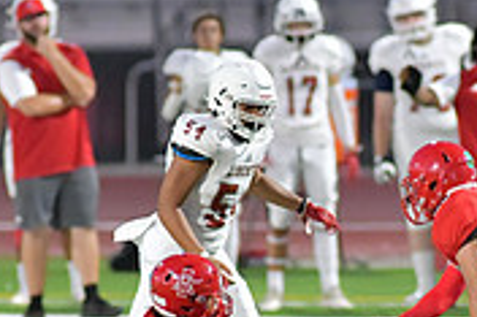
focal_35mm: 989
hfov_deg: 2.1
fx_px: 13092
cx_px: 333
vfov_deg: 1.4
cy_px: 308
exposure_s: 1/1250
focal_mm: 300
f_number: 3.5
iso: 9000
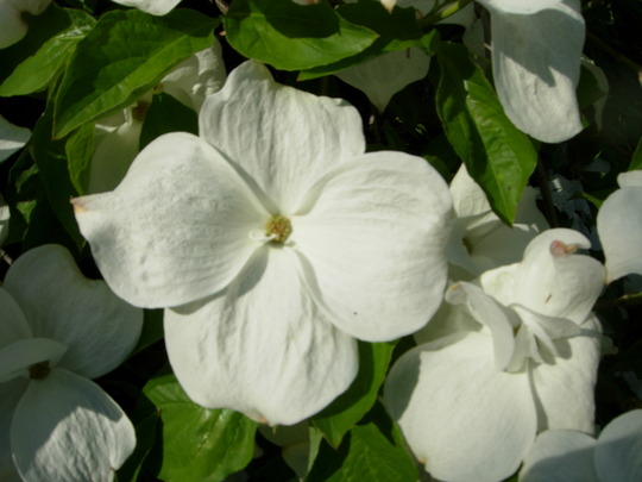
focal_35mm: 36
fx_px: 668
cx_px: 321
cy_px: 241
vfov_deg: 39.7
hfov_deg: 51.4
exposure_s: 1/456
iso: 50
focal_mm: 7.5
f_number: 7.6
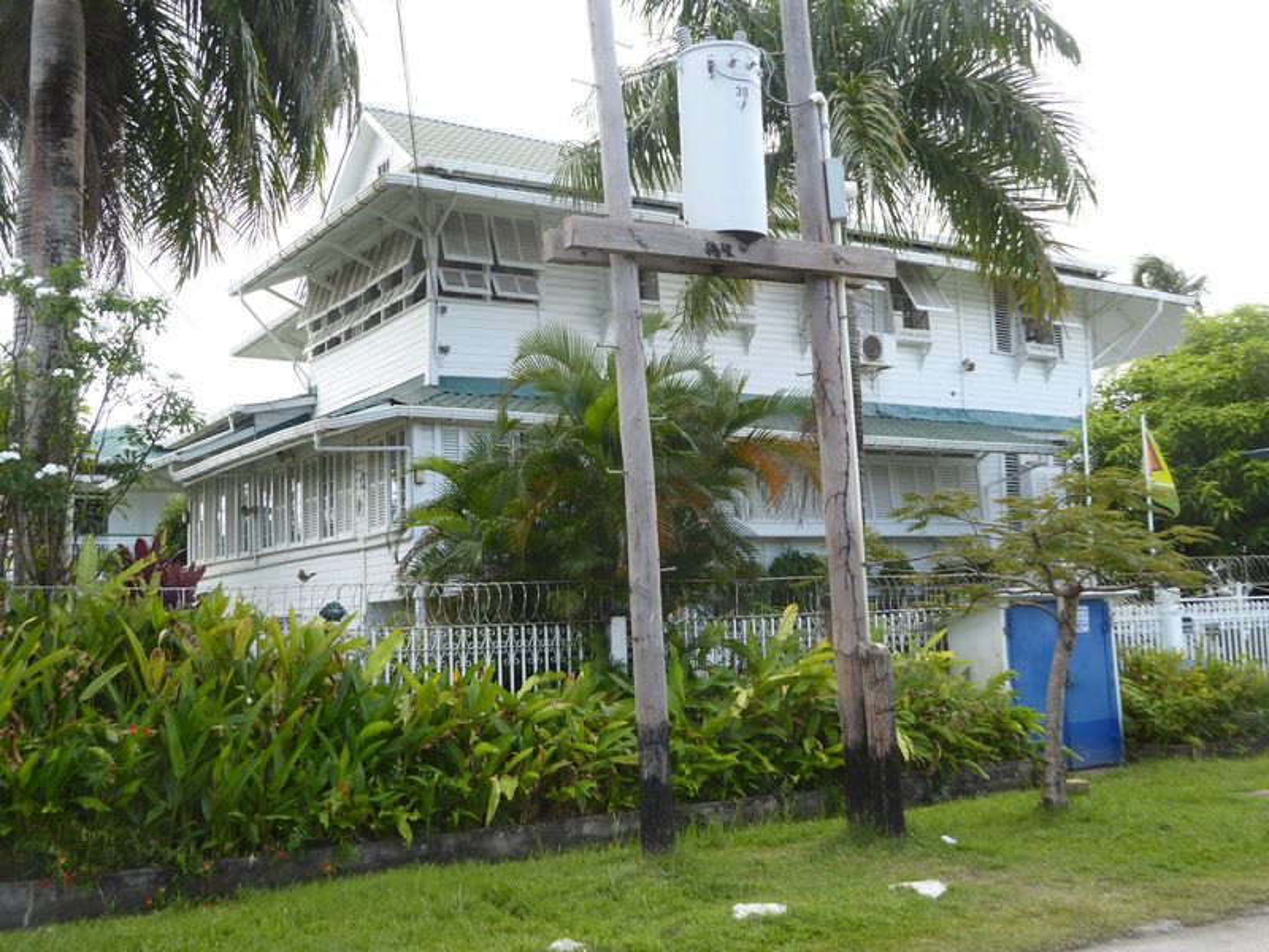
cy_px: 476
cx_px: 634
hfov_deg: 47.9
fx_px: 1430
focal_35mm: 39
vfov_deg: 36.8
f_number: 3.7
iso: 80
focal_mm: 6.7
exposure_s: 1/160
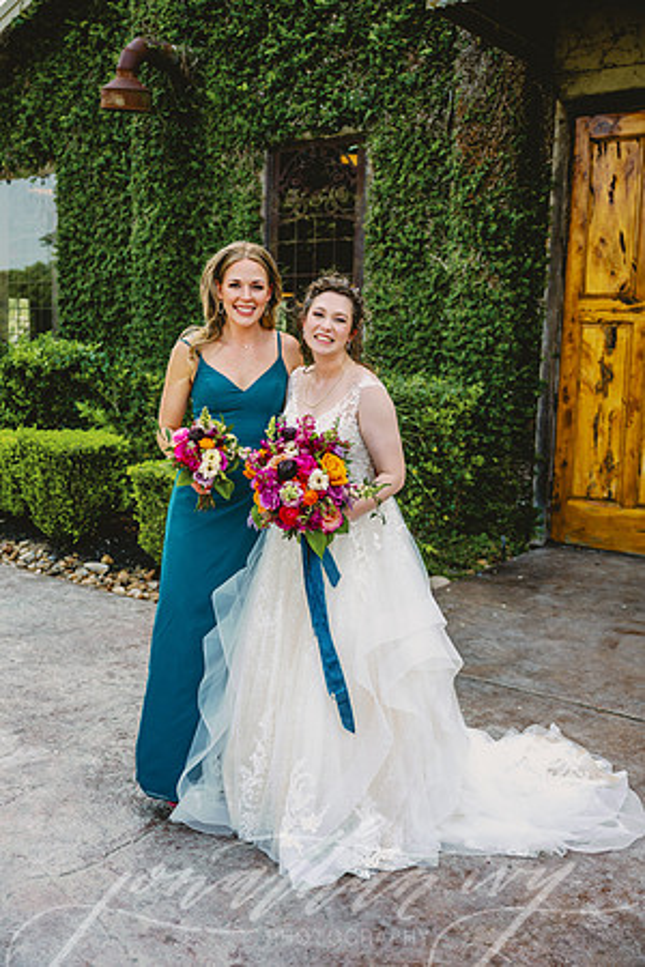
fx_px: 1021
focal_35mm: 38
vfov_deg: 50.7
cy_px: 484
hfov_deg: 35.1
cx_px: 322
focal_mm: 38
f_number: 2.8
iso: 50
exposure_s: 1/250
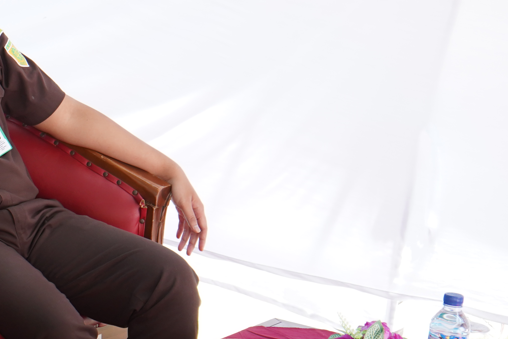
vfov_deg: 10.5
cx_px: -213
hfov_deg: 14.7
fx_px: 1849
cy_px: 115
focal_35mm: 131
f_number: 5.6
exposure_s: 1/250
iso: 800
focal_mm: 44
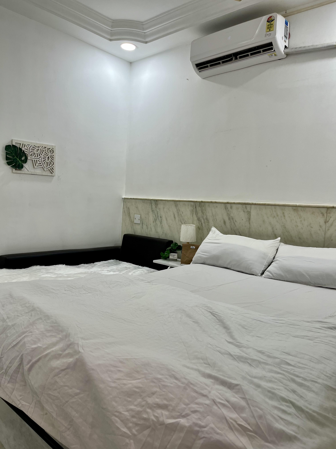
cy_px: 224
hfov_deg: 53.1
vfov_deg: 67.3
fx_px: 336
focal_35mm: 26
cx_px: 168
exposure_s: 1/100
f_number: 1.6
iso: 50
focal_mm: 5.1
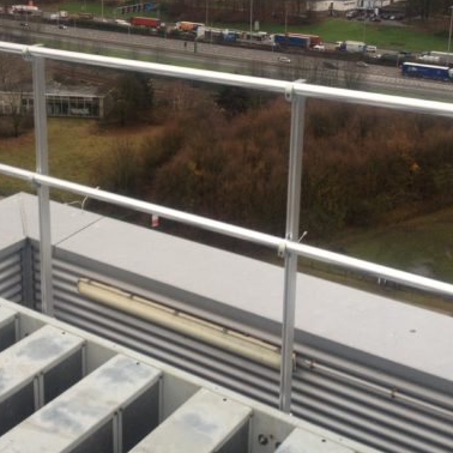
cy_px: 134
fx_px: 874
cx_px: 146
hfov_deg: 28.9
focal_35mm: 59
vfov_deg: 28.8
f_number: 2.4
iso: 64
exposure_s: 1/60
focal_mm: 4.28
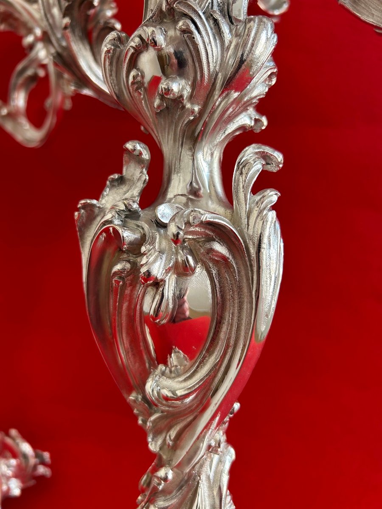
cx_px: 191
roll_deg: -1.0
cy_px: 254
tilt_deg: -0.4
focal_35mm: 26
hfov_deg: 53.1
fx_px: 383
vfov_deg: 67.3
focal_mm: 5.7
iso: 50
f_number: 1.5
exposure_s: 1/121
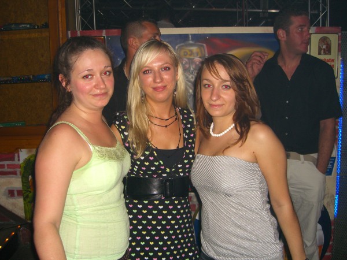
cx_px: 174
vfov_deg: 37.7
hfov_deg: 49.0
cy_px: 130
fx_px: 381
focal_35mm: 38
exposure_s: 1/60
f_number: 2.8
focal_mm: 7.9
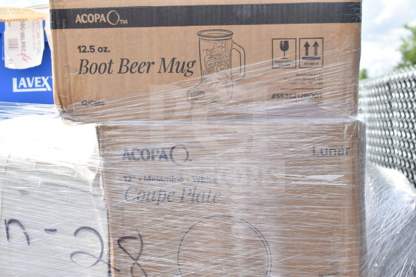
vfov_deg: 25.8
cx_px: 208
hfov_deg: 37.8
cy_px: 138
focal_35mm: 52
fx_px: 607
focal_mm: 35
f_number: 7.1
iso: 200
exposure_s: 1/320
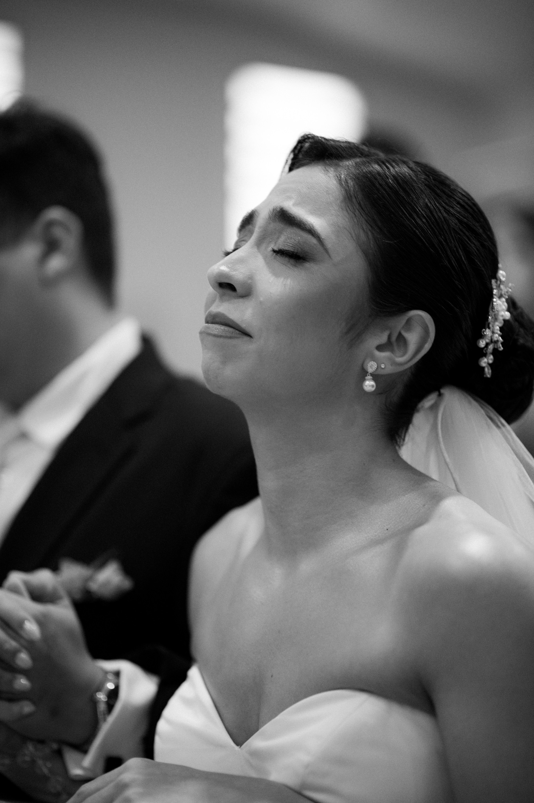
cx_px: 267
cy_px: 402
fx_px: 1894
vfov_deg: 23.9
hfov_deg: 16.0
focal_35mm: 85
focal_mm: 85
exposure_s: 1/320
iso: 2500
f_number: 2
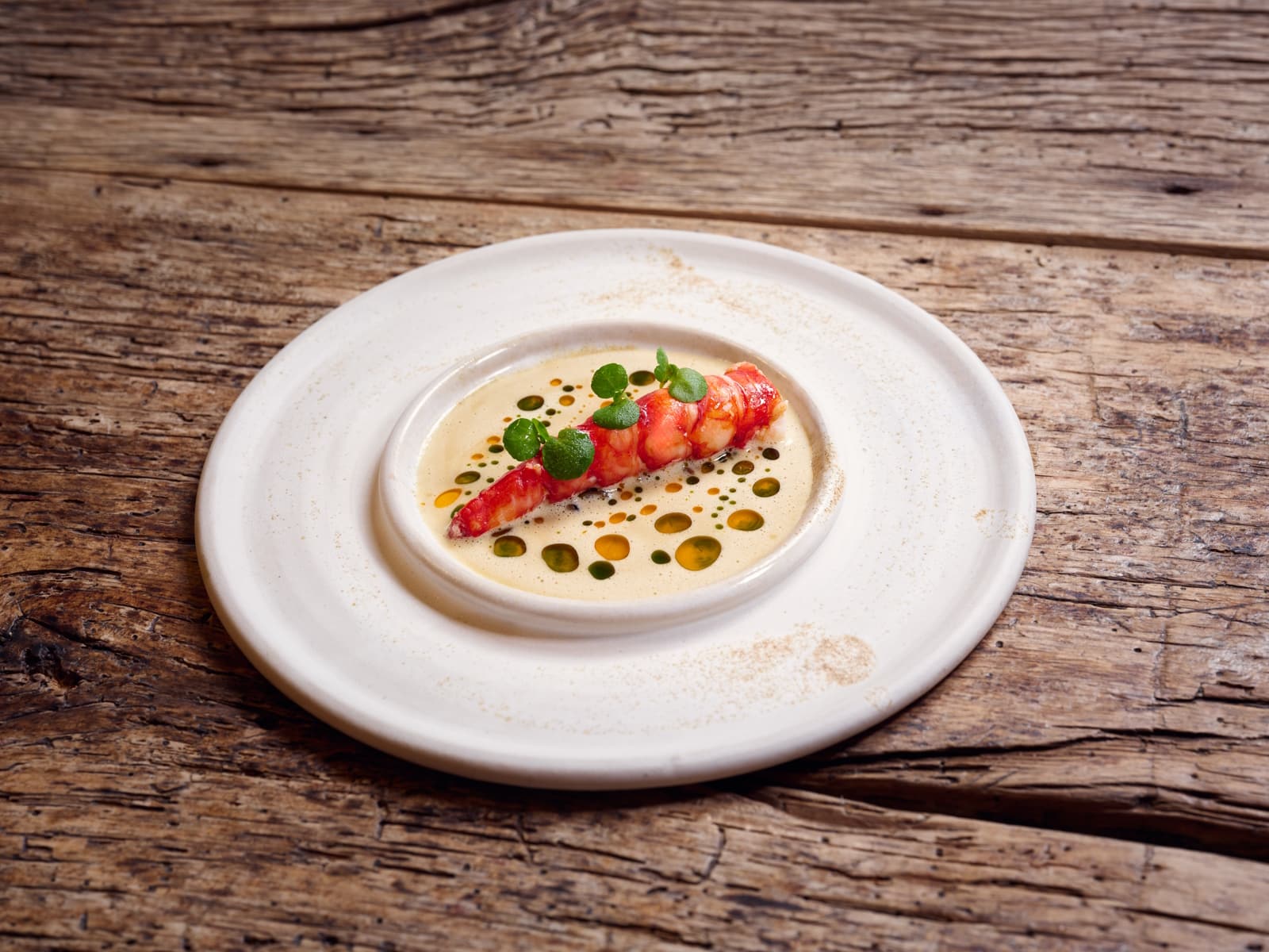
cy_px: 476
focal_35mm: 87
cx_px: 634
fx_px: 3189
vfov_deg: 17.0
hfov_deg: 22.5
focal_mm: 110
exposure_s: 1/4
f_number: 8
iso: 400
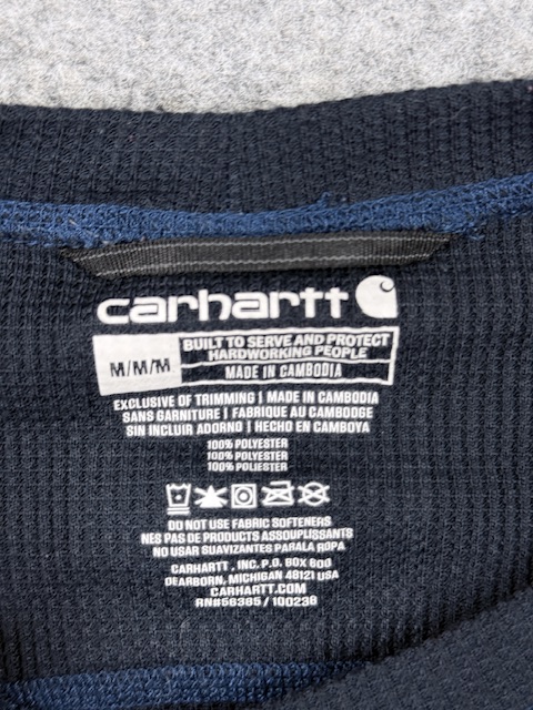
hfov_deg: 30.3
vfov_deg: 39.7
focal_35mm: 48
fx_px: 985
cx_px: 266
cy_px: 355
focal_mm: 6.76
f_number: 1.78
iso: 250
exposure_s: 1/100
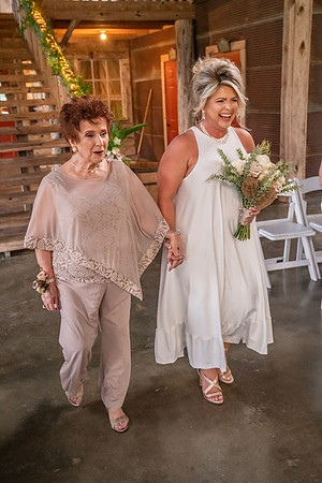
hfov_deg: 33.4
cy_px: 242
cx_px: 161
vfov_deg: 48.5
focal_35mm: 40
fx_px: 537
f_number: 4.5
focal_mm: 40
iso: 8000
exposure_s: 1/160
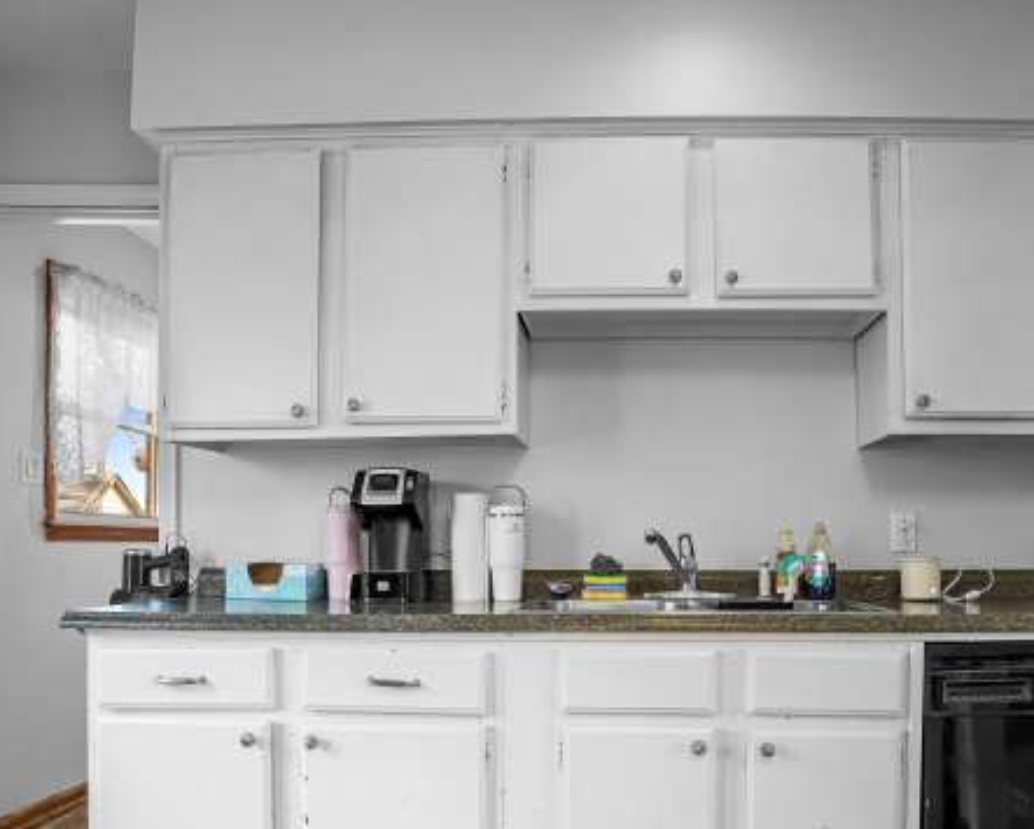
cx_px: 605
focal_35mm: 27
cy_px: 579
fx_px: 827
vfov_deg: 51.8
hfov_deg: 63.6
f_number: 10
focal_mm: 17
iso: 640
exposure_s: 1/8
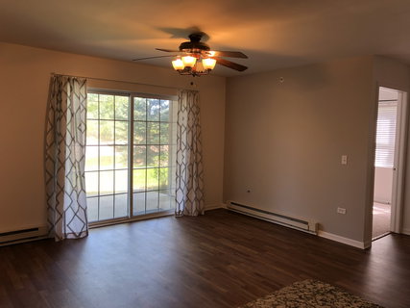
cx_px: 205
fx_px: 332
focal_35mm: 28
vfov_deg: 49.7
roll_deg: -1.2
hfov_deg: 63.5
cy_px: 154
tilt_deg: -4.8
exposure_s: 1/120
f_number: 1.8
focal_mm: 3.99
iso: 125
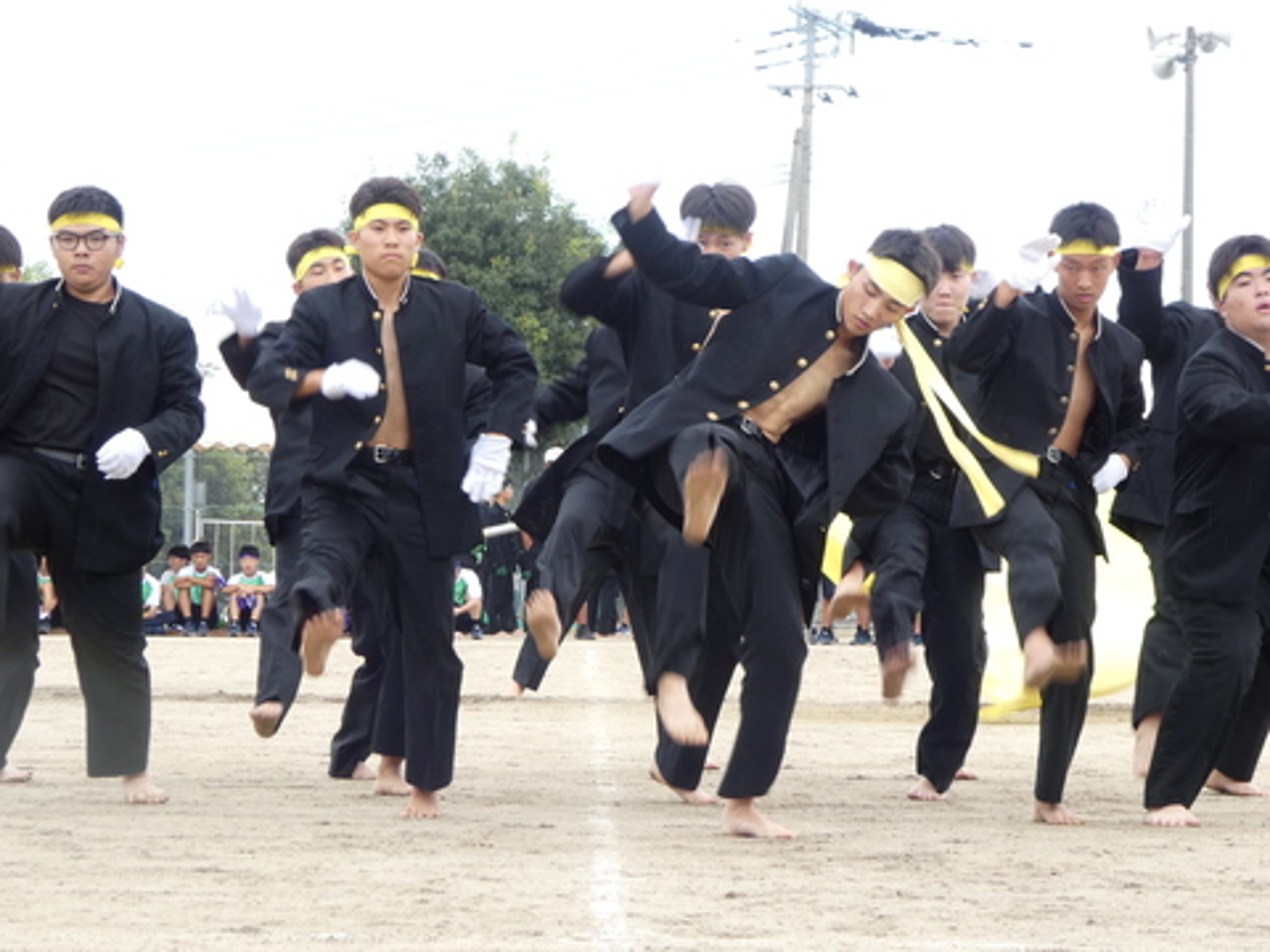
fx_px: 6494
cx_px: 635
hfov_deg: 11.2
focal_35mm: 177
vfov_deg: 8.4
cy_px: 476
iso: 125
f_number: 5.5
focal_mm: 31.7
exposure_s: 1/80
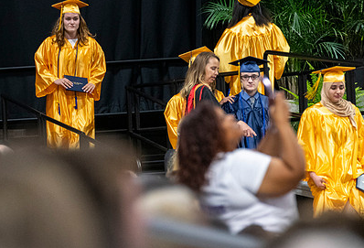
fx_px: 4193
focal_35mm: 412
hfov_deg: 5.0
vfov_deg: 3.4
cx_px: 69
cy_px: 104
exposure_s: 1/200
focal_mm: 190
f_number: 4
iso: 2000
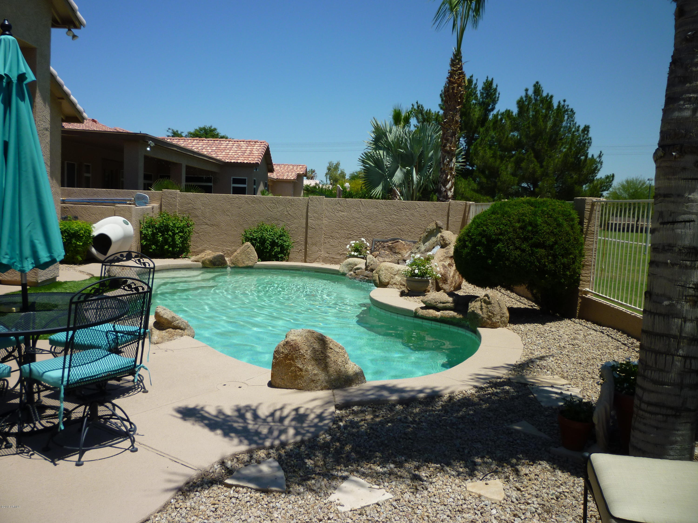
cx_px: 349
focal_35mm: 29
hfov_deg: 61.7
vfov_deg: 48.2
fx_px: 585
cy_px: 262
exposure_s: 1/640
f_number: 4.5
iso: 80
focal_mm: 5.2
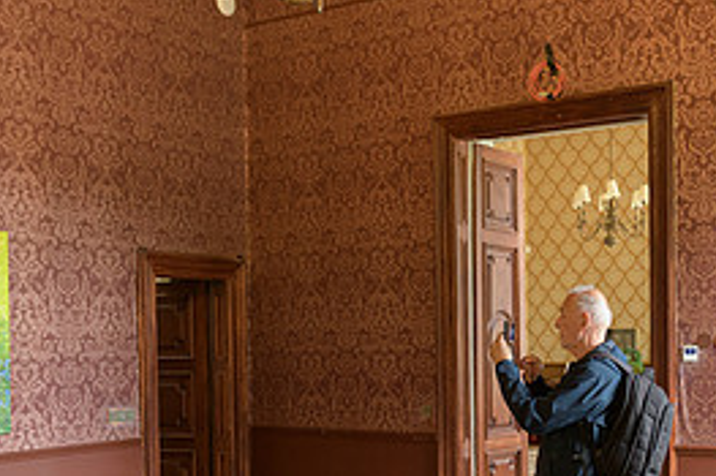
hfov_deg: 37.4
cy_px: 366
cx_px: 436
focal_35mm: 53
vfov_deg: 25.1
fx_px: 1053
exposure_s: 1/50
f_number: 3.5
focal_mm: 24
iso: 1800
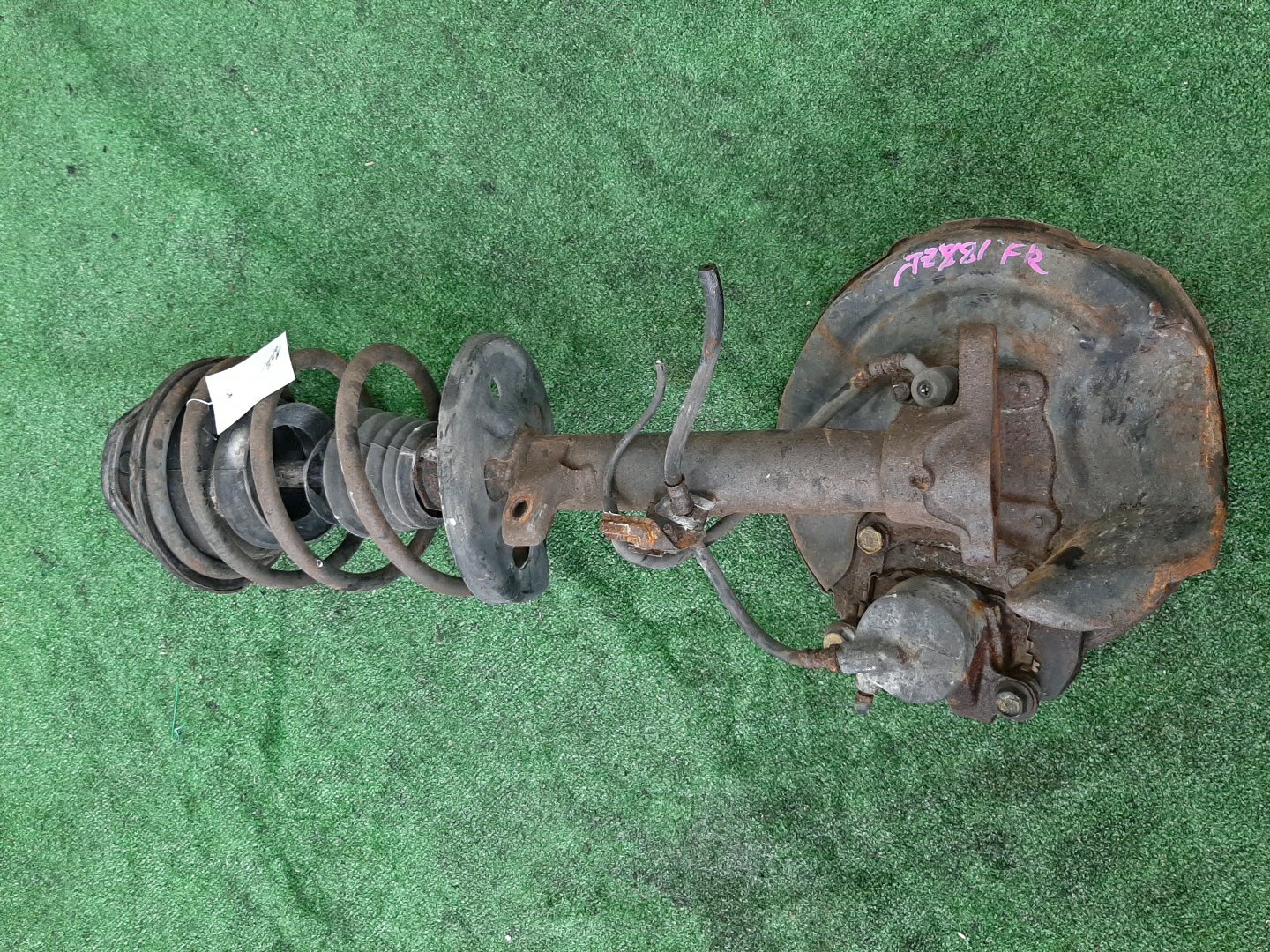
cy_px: 476
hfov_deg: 67.3
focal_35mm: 26
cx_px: 635
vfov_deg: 53.1
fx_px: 954
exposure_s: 1/50
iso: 166
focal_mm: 3.93
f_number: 1.7
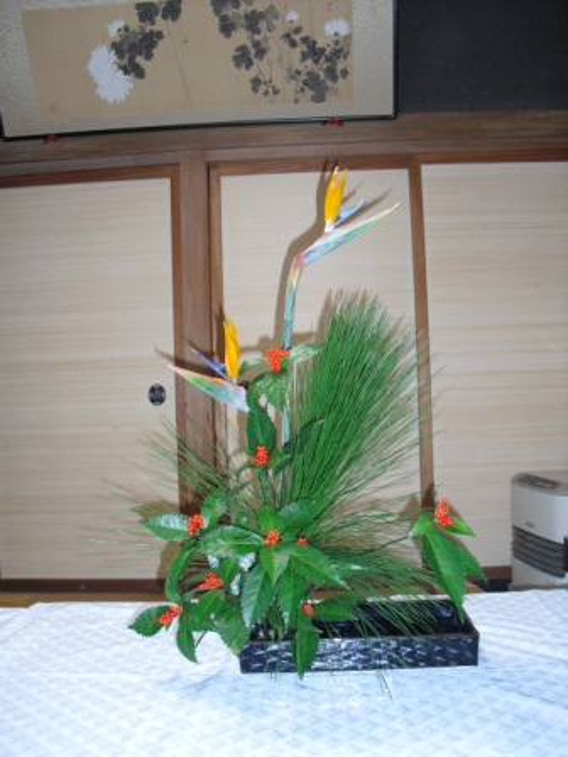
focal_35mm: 36
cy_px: 378
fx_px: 788
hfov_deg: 39.7
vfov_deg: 51.4
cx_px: 284
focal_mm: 6.3
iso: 400
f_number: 3.1
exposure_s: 1/60
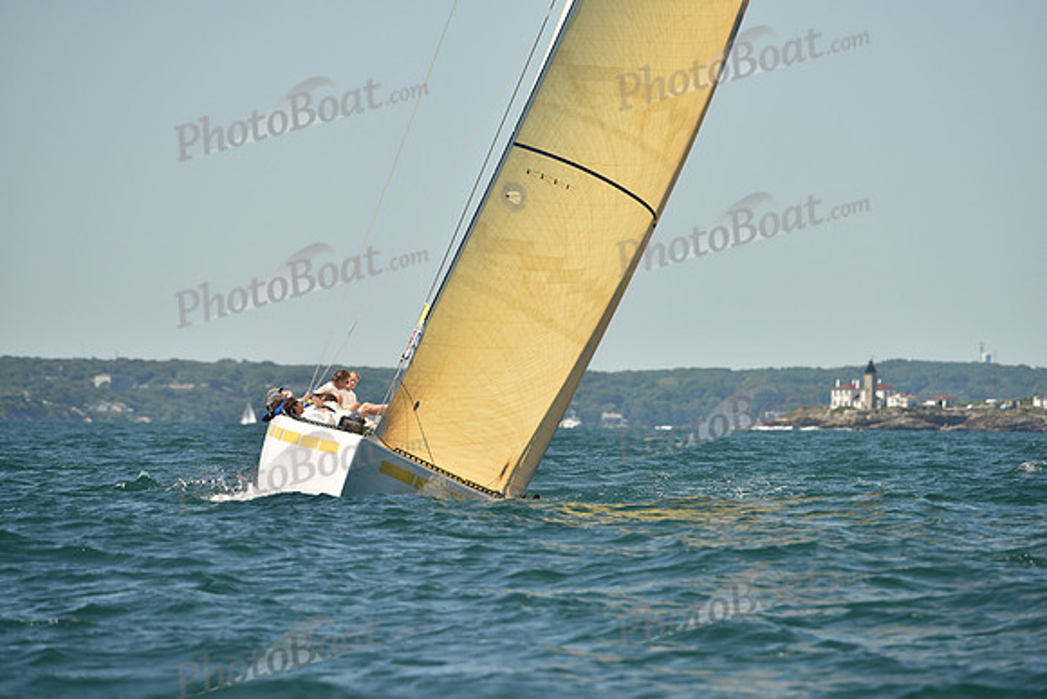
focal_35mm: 400
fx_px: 11636
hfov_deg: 5.2
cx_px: 524
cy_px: 350
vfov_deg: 3.4
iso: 250
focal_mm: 400
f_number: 6.3
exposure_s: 1/1250
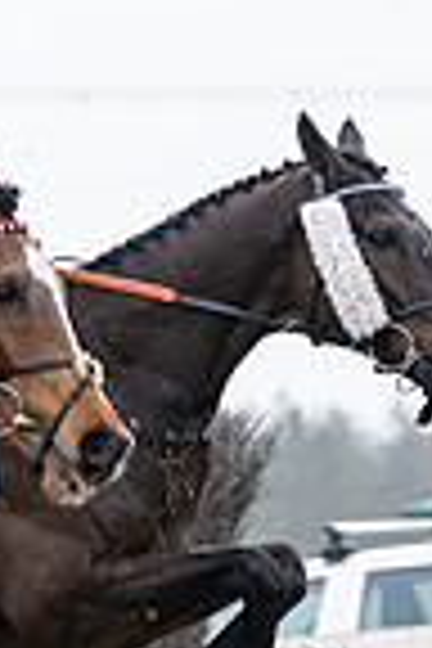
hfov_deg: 2.1
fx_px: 11501
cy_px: 652
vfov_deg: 3.2
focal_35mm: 639
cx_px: -625
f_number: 4
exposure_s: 1/1000
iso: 400
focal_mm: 110
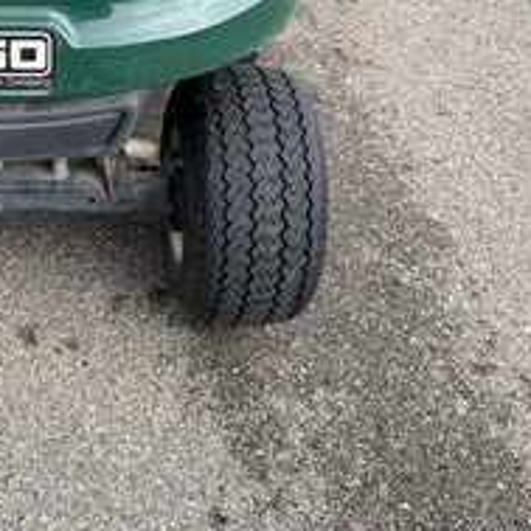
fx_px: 781
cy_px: 129
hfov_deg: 35.2
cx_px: 48
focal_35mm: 45
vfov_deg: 36.6
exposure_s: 1/1689
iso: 100
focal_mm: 6.76
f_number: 1.78
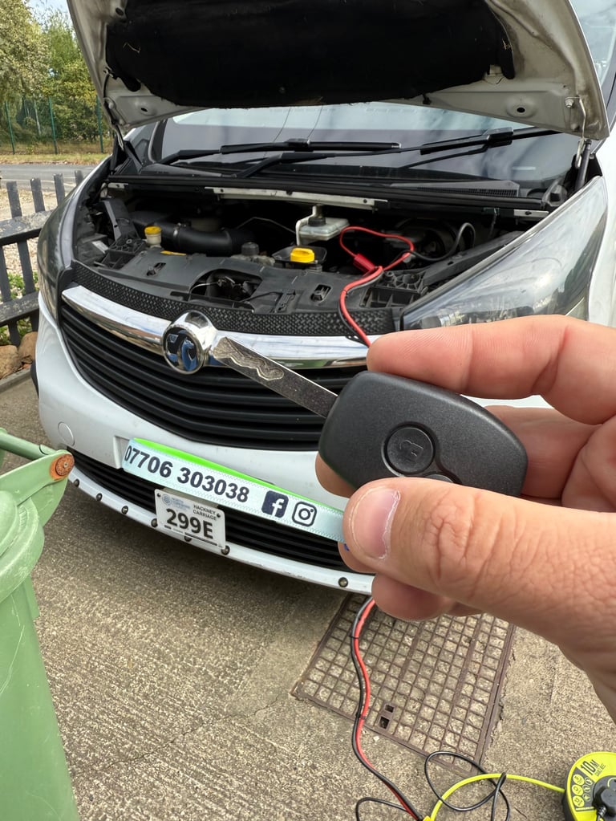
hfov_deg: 56.8
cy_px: 410
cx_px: 308
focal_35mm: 24
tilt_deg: -24.5
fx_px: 569
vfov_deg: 71.6
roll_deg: -2.0
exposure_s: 1/688
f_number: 2.2
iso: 40
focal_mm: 2.22
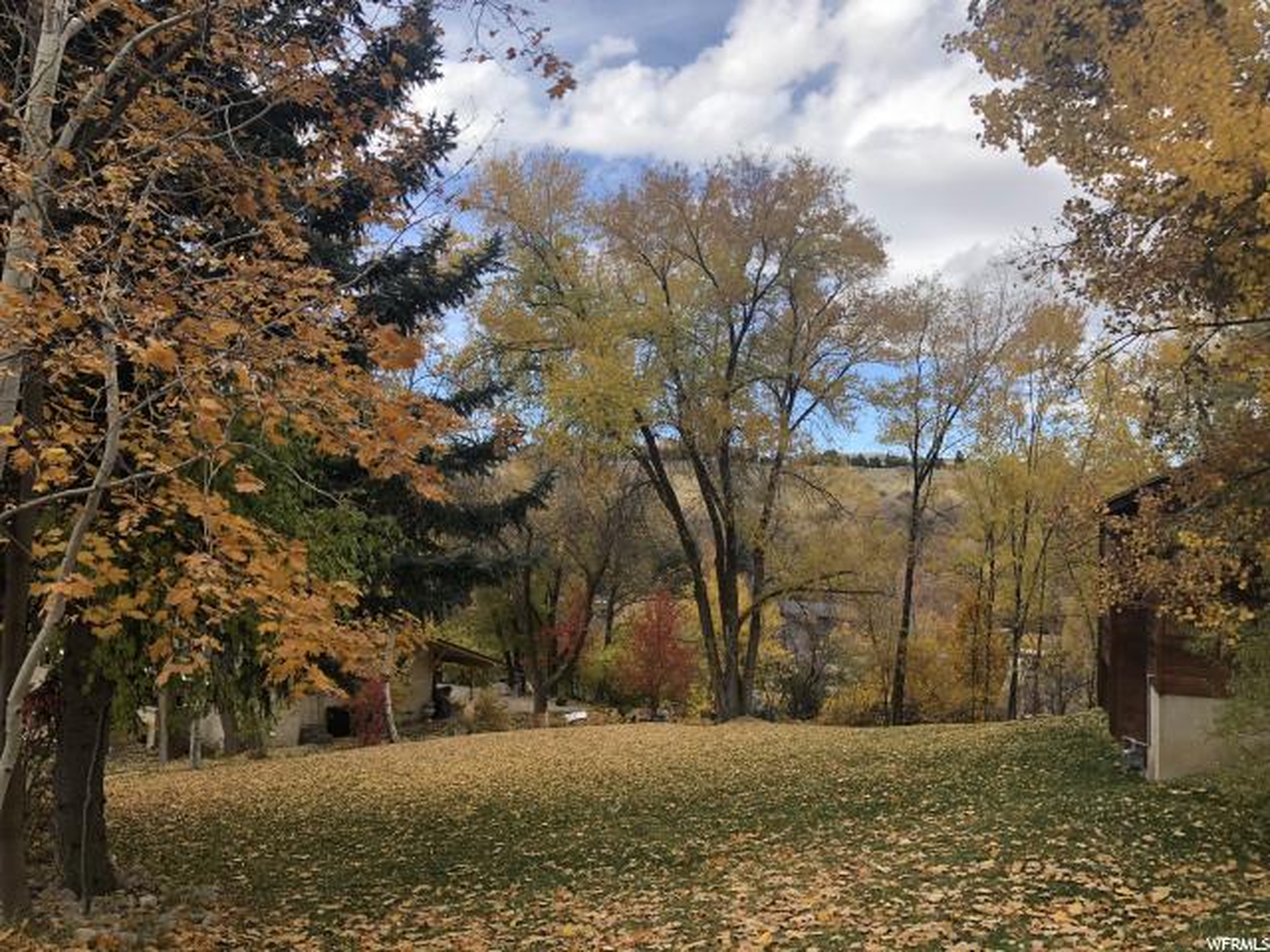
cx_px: 635
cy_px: 476
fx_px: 1027
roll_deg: -1.8
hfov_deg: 63.4
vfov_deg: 49.7
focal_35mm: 28
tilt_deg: +4.0
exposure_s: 1/695
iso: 20
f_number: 1.8
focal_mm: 4
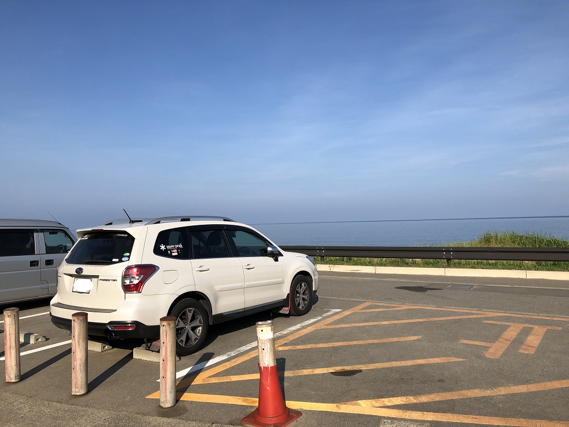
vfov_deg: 49.7
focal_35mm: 28
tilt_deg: +1.3
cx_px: 284
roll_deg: +1.2
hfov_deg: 63.4
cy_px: 214
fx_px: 460
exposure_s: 1/2667
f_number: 1.8
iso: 20
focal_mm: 3.99
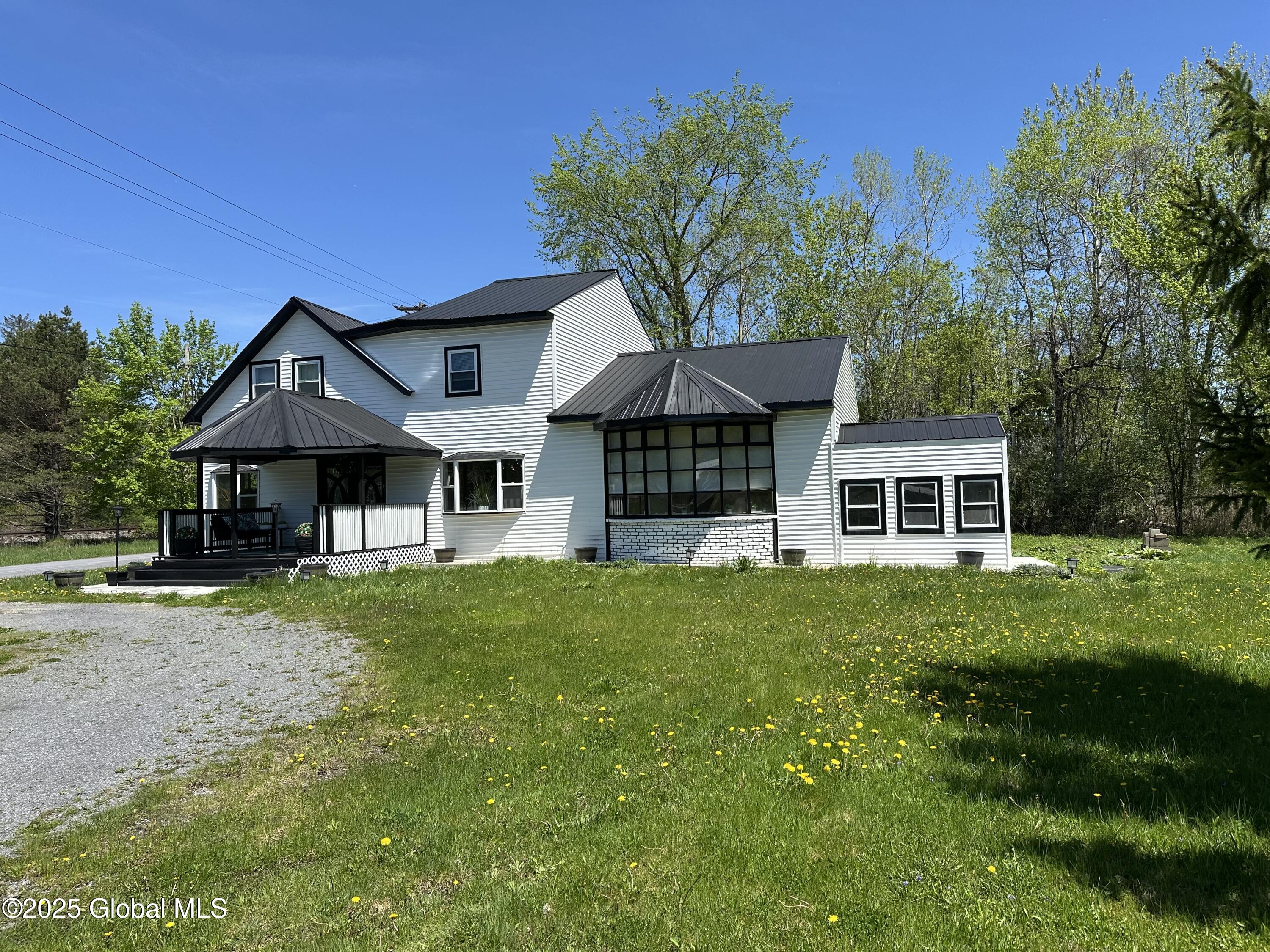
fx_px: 881
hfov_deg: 71.6
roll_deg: +1.2
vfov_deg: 56.8
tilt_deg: +2.1
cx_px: 635
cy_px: 476
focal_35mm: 24
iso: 80
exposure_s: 1/4348
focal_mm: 6.86
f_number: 1.78
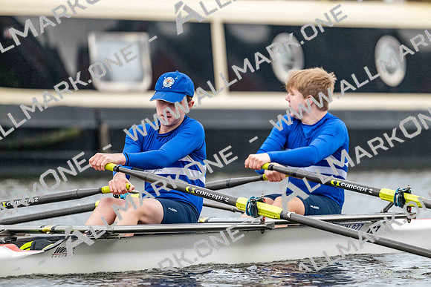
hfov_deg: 5.2
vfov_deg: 3.4
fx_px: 4790
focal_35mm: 400
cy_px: 144
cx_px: 216
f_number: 4.5
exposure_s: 1/2000
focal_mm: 400
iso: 5600
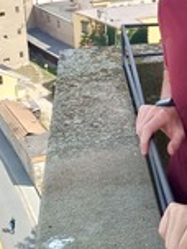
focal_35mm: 66
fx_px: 475
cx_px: 157
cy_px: 31
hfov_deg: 21.9
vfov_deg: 28.4
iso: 64
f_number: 2.2
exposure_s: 1/588
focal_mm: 3.75
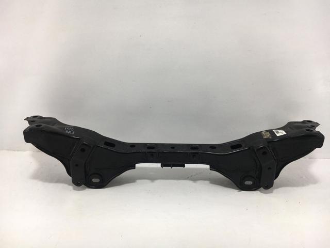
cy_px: 124
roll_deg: -0.4
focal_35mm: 29
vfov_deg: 48.2
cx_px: 165
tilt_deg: -22.4
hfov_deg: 61.7
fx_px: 276
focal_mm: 4.15
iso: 25
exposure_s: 1/545
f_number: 2.2
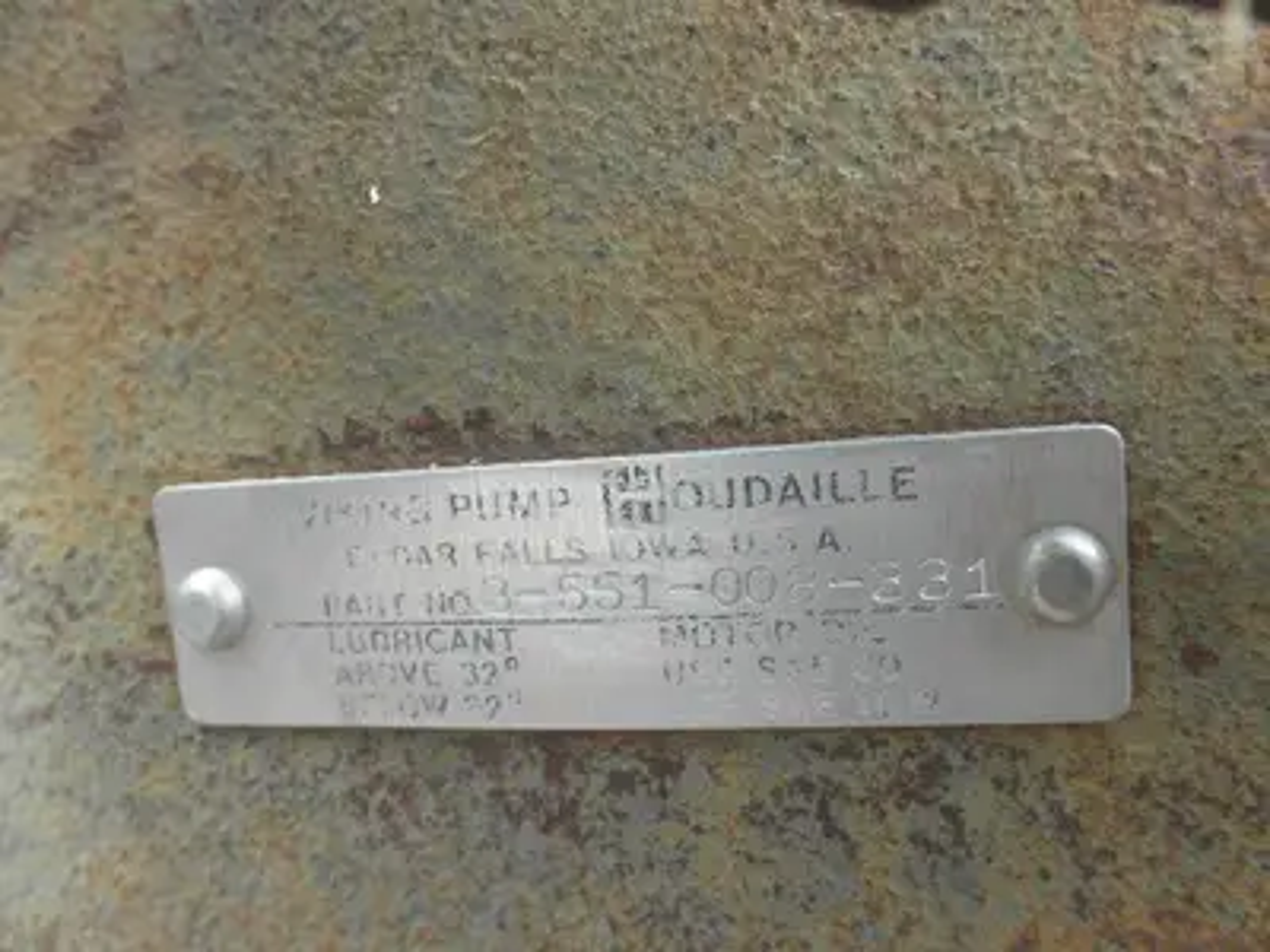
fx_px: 1027
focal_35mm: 28
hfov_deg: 63.4
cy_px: 476
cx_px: 635
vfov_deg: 49.7
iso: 64
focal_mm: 5
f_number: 3
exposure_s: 1/50
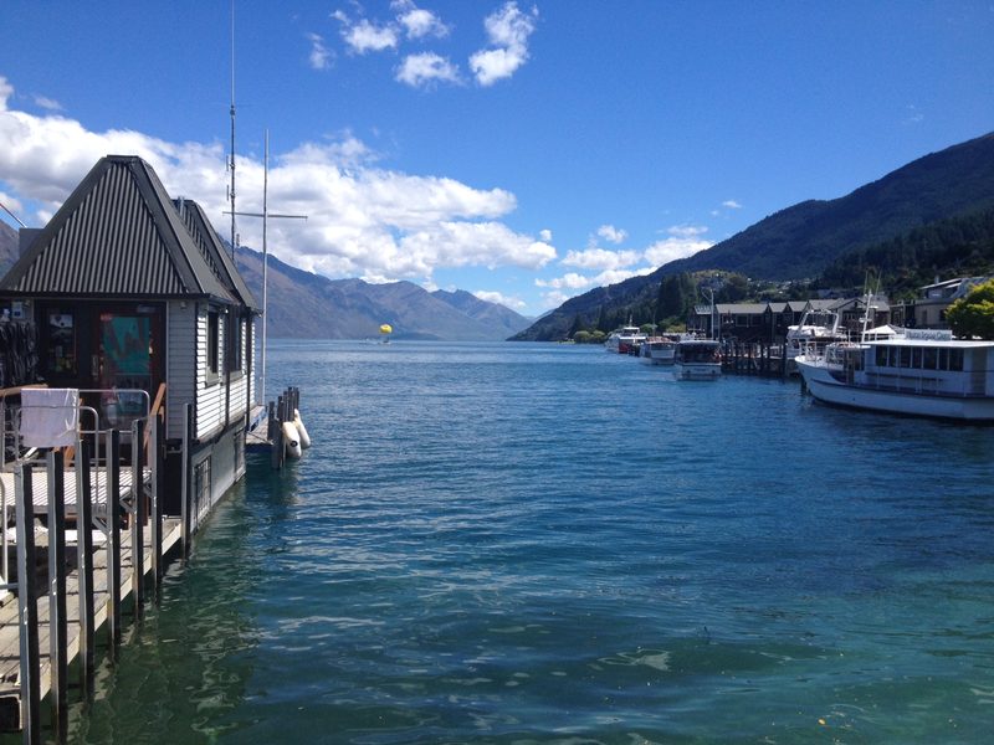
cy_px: 372
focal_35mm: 35
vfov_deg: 40.7
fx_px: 1005
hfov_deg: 52.6
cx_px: 497
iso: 50
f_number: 2.4
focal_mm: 4.28
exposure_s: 1/2123
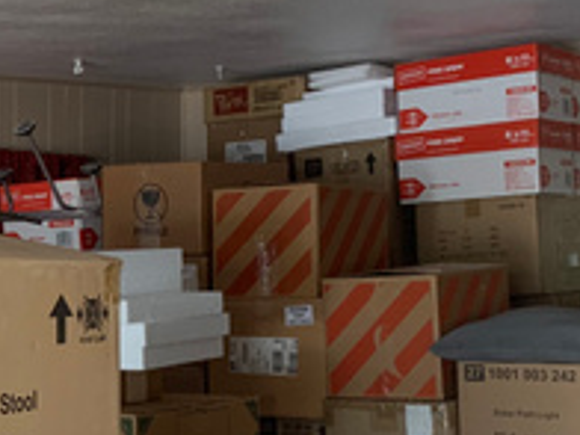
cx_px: -101
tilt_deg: -1.0
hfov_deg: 21.5
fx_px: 1424
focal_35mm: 85
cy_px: 317
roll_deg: -0.1
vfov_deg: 17.3
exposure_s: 1/71
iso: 100
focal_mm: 4.25
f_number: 1.8
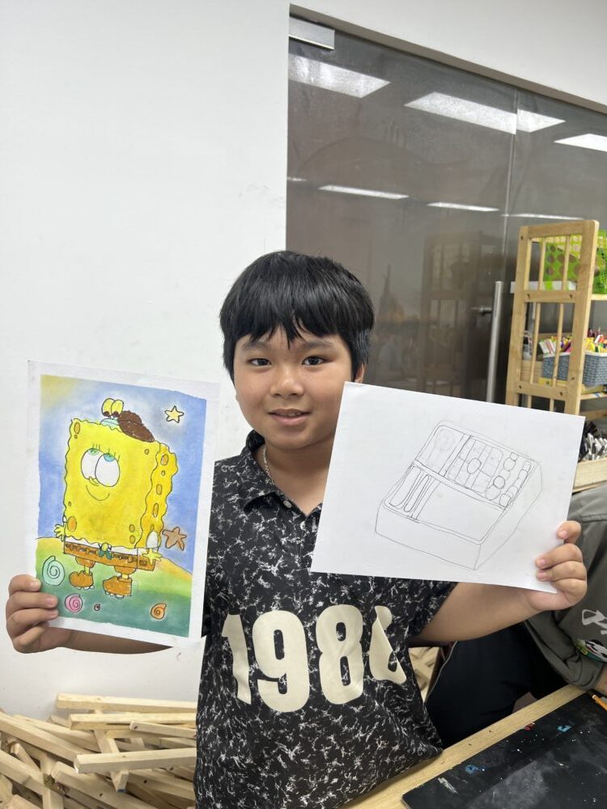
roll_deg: -1.2
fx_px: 608
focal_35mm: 26
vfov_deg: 67.3
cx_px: 304
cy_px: 404
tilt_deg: -10.7
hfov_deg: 53.1
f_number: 1.5
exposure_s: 1/110
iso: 32
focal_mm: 5.7
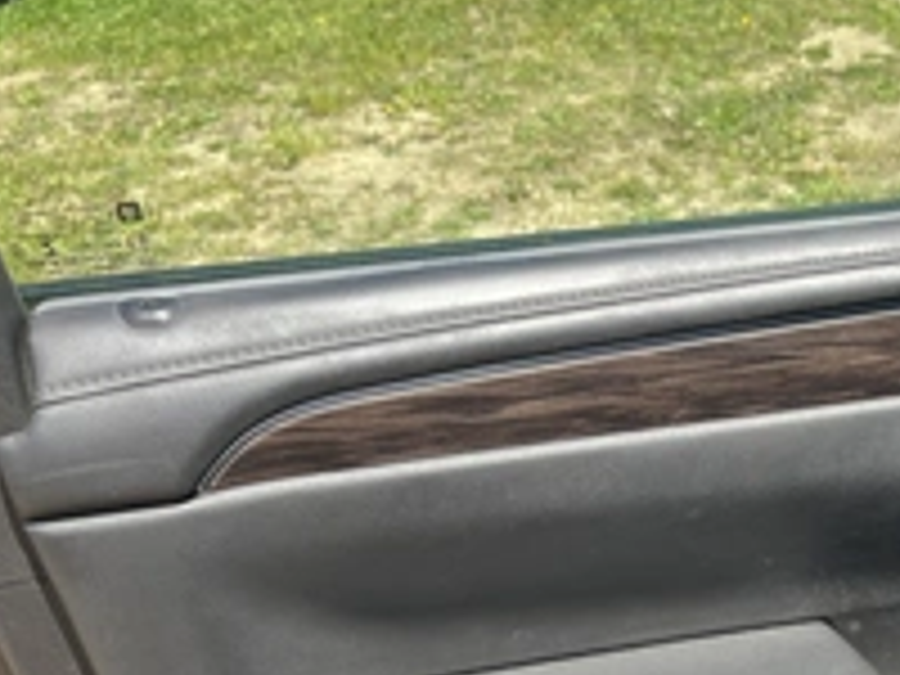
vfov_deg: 27.2
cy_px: 580
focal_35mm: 52
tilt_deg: -38.0
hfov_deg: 34.4
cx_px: 842
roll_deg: +1.0
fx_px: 1352
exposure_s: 1/951
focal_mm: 5.1
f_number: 1.6
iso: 50
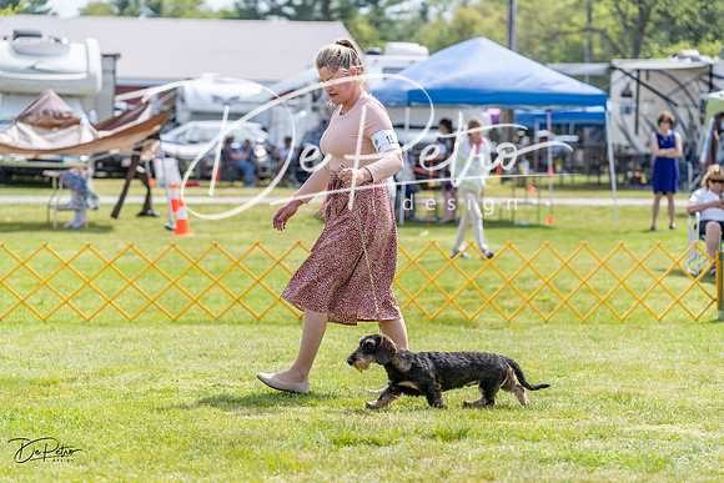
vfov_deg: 12.0
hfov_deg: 17.9
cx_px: 362
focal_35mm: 114
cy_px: 242
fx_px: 2301
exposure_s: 1/1000
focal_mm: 108
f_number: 3.5
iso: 100
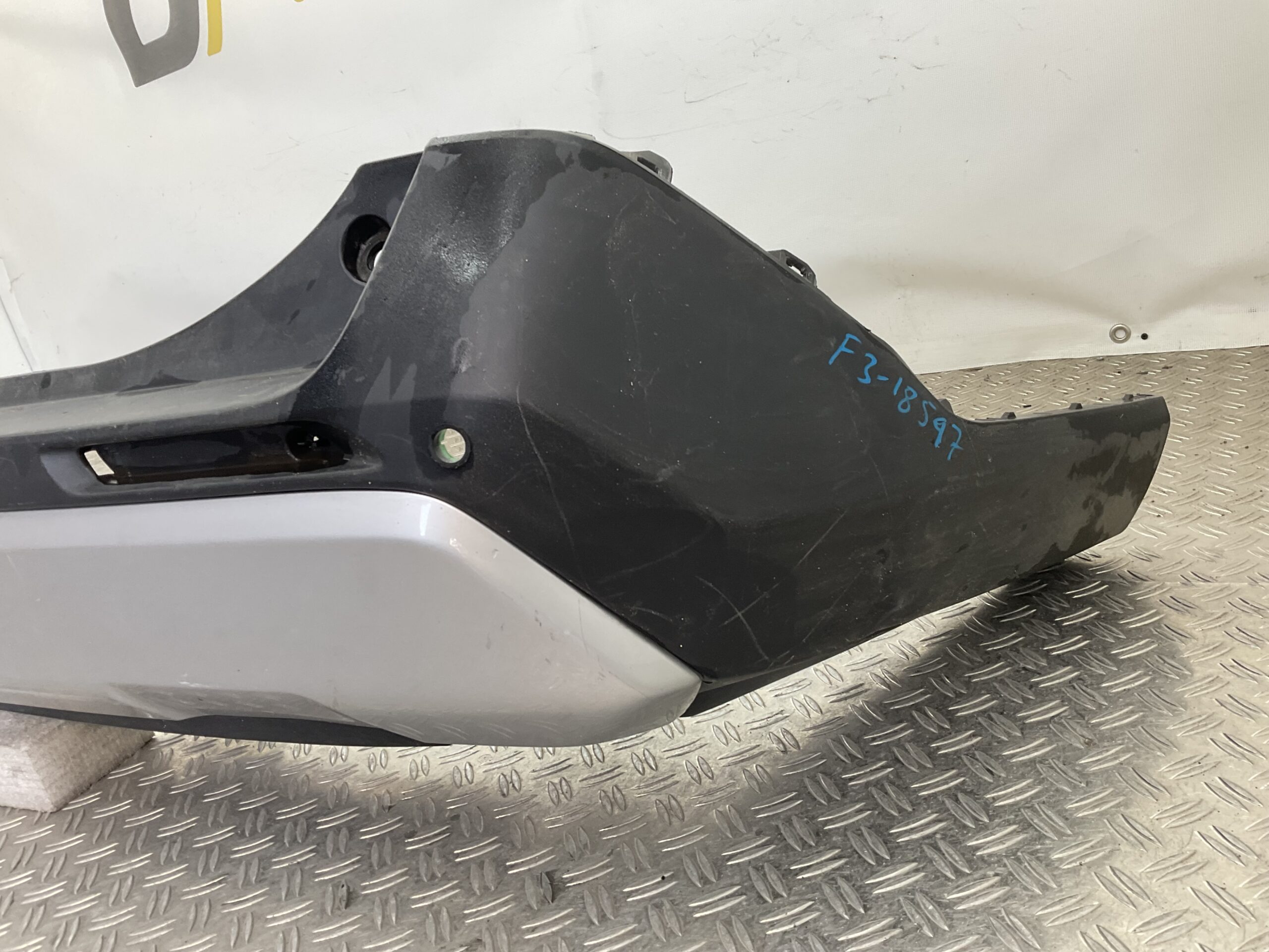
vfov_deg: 48.2
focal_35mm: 29
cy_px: 476
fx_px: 1063
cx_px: 634
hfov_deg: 61.7
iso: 32
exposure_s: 1/100
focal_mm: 3
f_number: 1.8
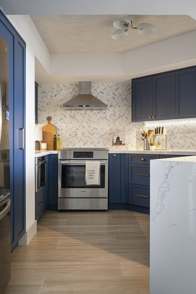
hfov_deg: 42.3
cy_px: 147
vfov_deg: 60.3
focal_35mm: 31
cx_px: 98
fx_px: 253
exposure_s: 1/2
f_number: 10
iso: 320
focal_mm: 21
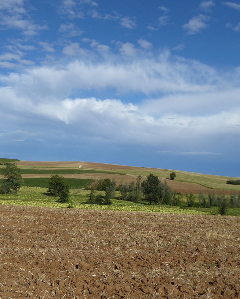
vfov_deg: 44.8
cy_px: 150
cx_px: 83
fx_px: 364
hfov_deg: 36.2
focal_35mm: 41
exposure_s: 1/1300
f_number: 3.5
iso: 80
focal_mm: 5.4
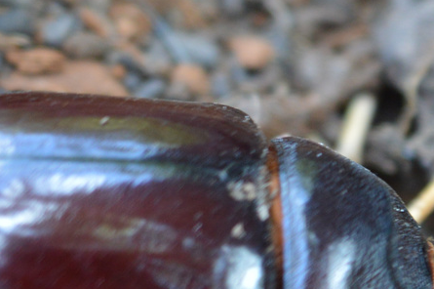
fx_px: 2145
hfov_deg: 11.6
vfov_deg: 7.7
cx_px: 217
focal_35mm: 178
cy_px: 277
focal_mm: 55
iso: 400
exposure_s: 1/40
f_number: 5.6
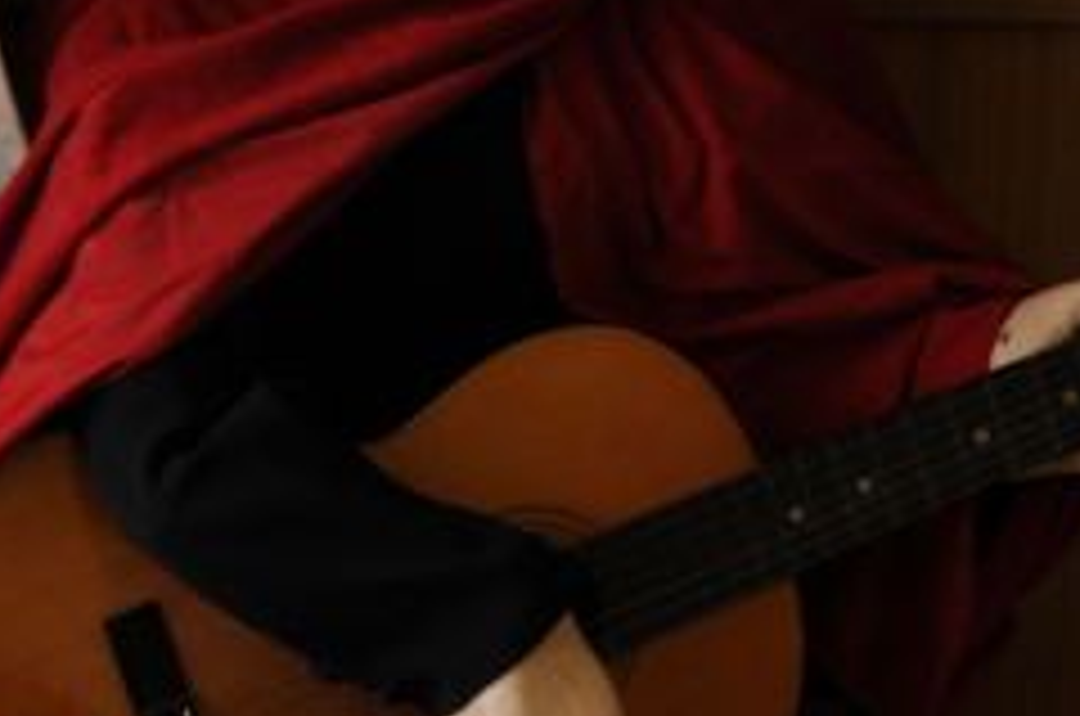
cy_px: 2
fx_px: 2994
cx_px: 558
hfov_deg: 20.4
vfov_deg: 13.4
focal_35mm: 100
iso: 400
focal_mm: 20
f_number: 3.5
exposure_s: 1/250
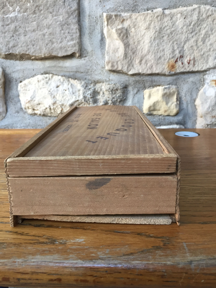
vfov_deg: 61.7
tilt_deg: -14.8
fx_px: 241
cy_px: 144
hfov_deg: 48.2
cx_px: 108
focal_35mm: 29
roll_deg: +1.2
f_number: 2.2
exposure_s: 1/33
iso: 100
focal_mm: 4.15
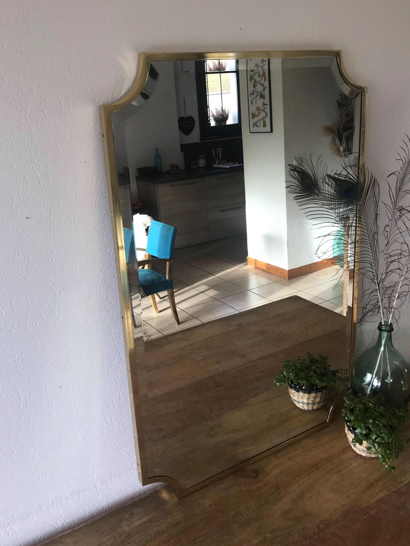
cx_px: 228
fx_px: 521
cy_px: 245
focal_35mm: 33
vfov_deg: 55.2
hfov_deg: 42.9
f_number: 1.8
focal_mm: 3.99
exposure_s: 1/100
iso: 40
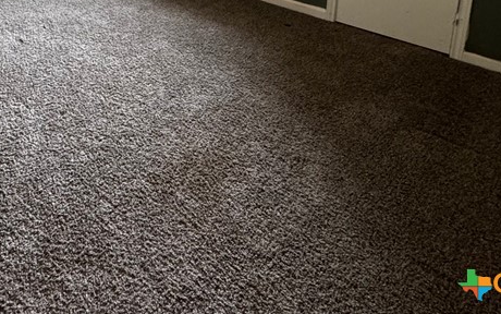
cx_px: 60
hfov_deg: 51.9
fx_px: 451
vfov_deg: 30.2
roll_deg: -0.5
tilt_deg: -9.4
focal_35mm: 33
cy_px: -96
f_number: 2.2
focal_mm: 2.22
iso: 250
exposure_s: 1/60
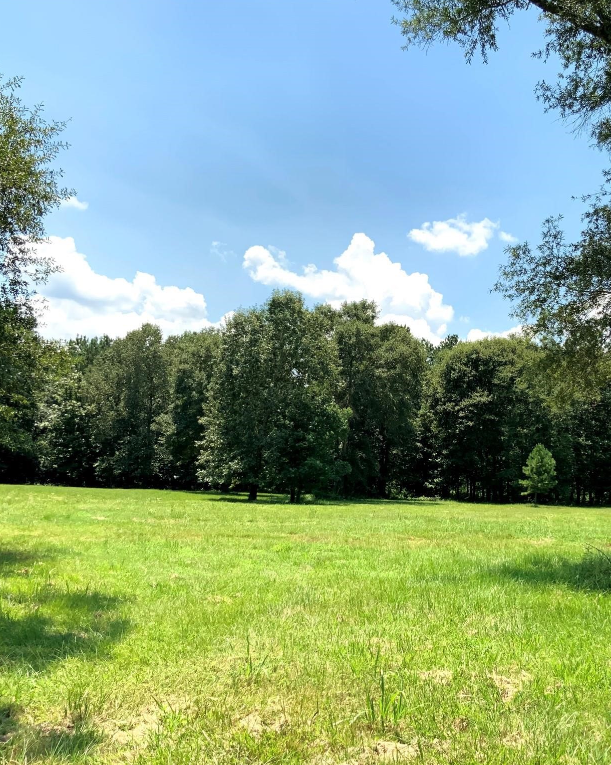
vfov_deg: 47.9
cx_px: 387
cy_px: 381
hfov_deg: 38.9
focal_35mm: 38
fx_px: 859
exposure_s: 1/804
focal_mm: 3
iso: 16
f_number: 1.8
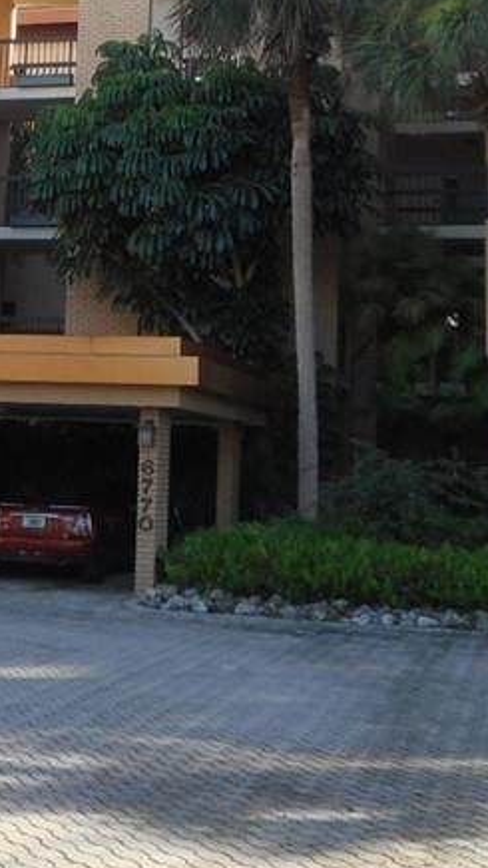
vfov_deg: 32.2
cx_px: 58
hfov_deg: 18.5
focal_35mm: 64
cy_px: 205
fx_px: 1473
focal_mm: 4.5
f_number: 3.7
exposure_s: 1/125
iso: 80
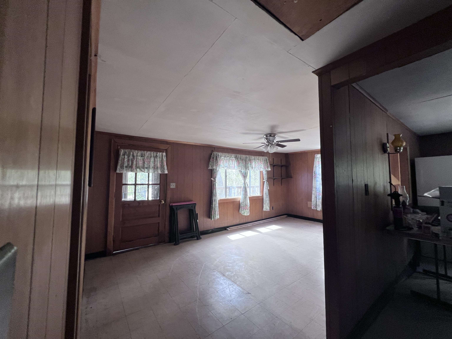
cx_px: 226
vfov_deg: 89.9
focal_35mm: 13
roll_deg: +1.0
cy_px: 170
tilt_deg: +2.6
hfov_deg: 106.2
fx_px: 170
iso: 125
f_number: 1.8
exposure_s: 1/99
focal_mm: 1.57
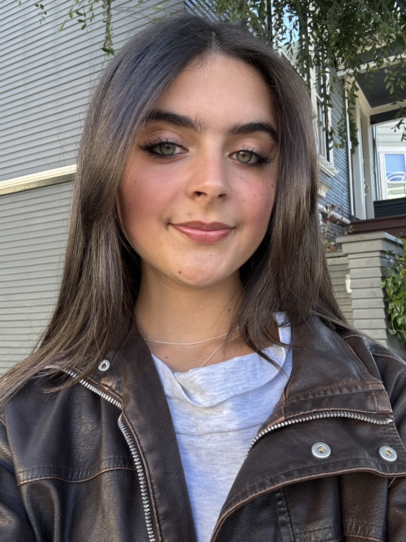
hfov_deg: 46.8
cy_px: 271
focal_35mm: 30
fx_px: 469
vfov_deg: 60.0
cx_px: 203
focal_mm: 2.69
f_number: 1.9
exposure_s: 1/121
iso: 32
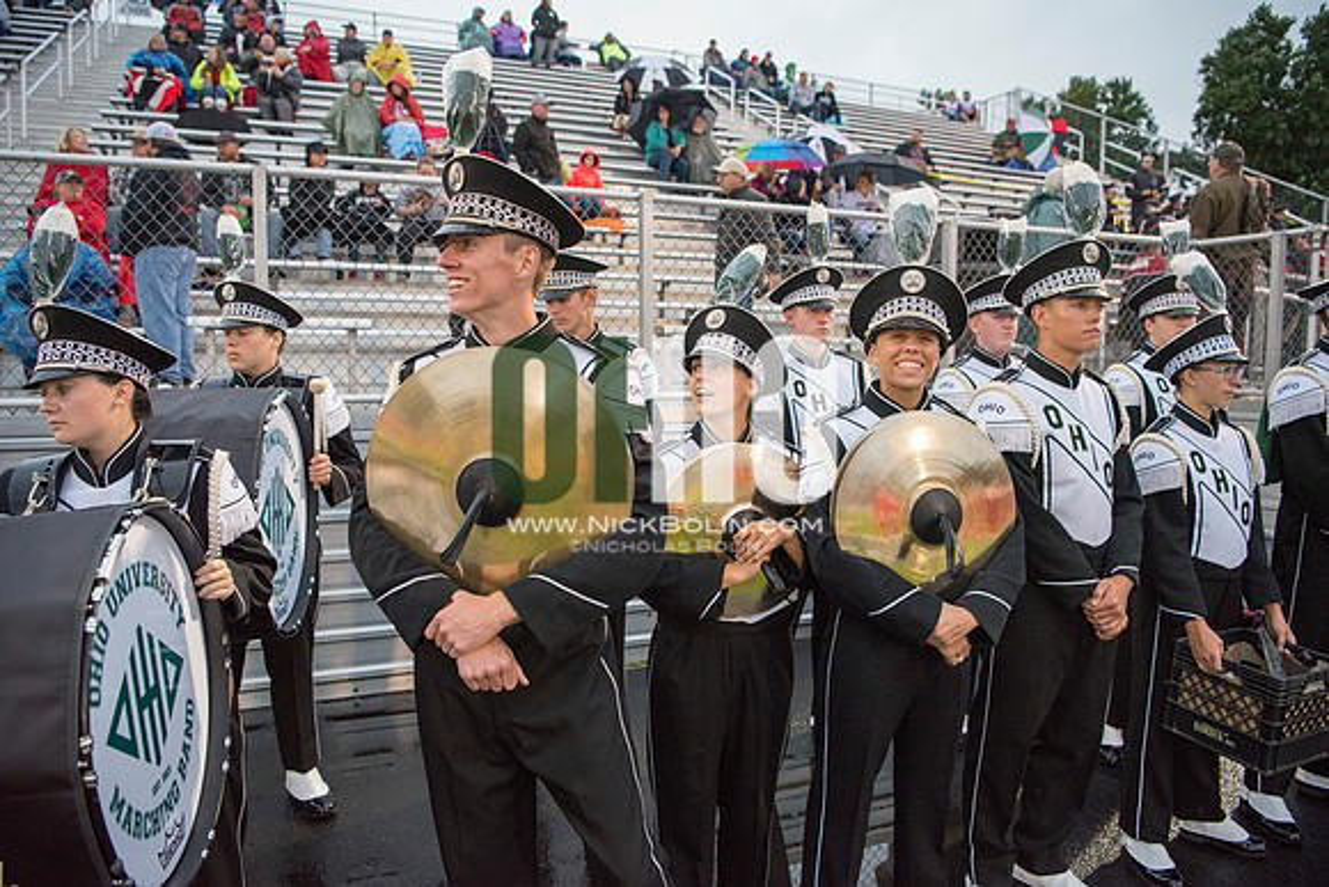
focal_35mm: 24
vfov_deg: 53.2
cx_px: 664
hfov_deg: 73.7
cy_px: 444
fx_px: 886
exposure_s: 1/800
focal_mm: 24
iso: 2000
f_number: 3.2
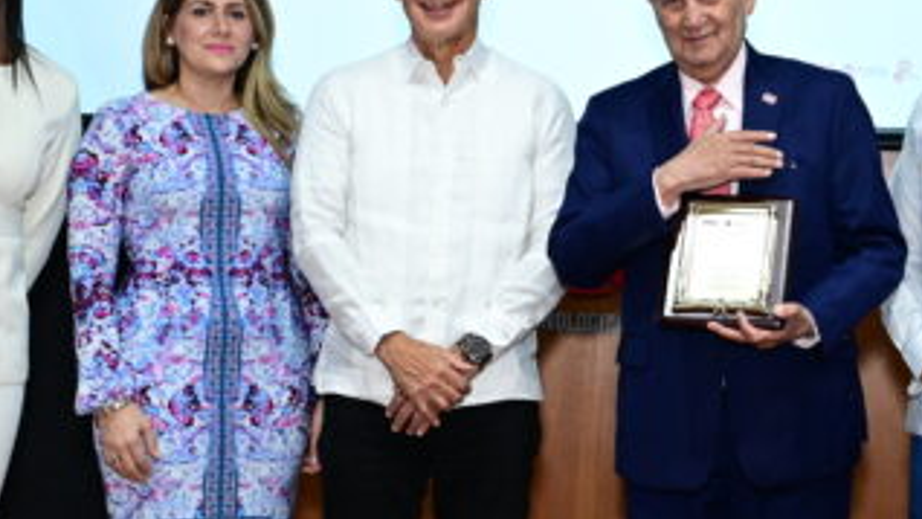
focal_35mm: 91
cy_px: 222
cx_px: 707
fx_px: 2225
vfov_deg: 13.3
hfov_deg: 23.1
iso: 3200
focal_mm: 36
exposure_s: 1/200
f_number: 5.6
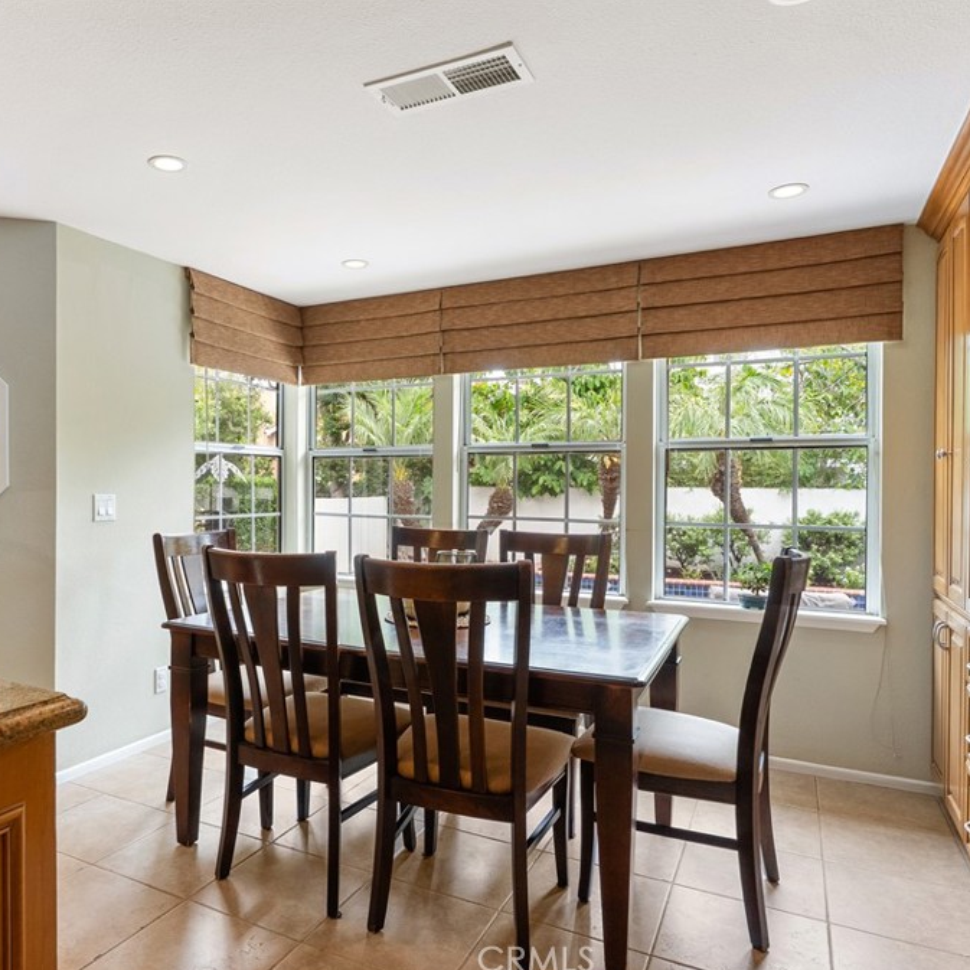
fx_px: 697
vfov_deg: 69.6
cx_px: 373
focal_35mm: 22
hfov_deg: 68.7
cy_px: 488
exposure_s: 1/25
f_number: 9
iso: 320
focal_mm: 17
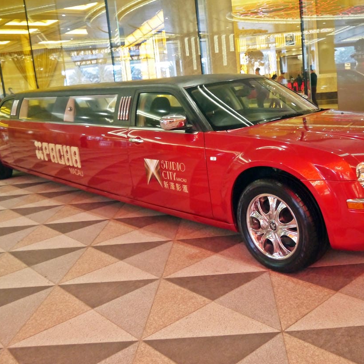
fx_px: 428
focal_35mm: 36
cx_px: 210
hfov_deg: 45.9
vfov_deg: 46.0
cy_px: 175
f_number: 3.5
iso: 800
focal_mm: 14
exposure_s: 1/60
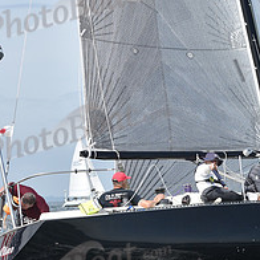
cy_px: 181
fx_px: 1496
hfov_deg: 9.9
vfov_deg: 9.9
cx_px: 241
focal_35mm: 176
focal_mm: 70
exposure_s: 1/1250
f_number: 5.6
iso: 200
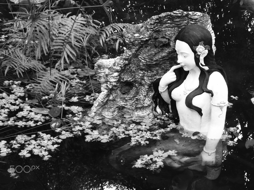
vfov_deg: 16.8
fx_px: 646
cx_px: 127
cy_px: 95
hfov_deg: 22.3
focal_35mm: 88
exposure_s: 1/60
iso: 240
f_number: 4.4
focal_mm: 14.3
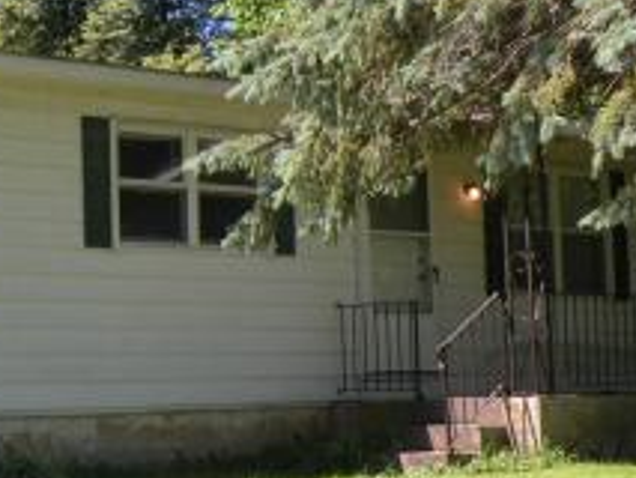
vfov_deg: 16.4
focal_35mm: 90
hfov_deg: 20.8
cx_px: -39
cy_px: 278
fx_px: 1655
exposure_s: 1/171
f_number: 5
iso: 64
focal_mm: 5.8
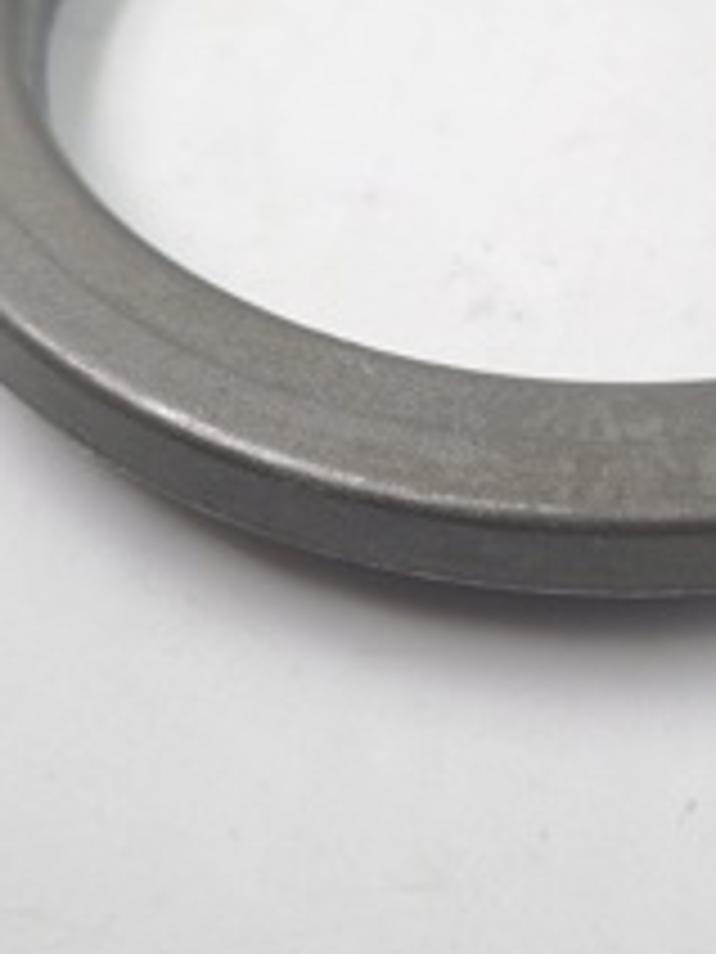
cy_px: 194
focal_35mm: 59
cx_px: 576
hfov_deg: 24.4
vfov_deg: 31.9
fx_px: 1627
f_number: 1.8
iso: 50
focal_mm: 5.4
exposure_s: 1/182
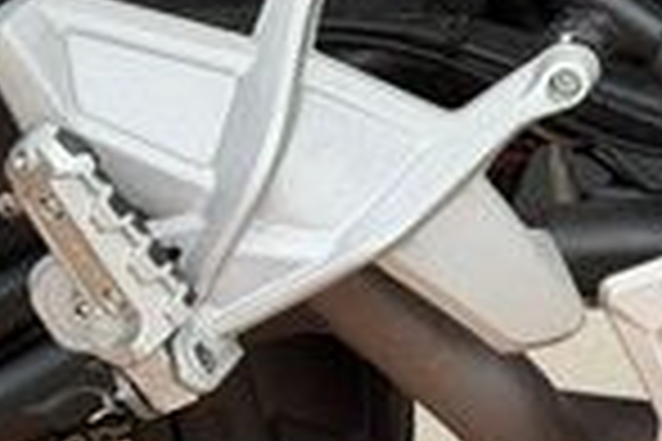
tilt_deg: -19.0
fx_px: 4008
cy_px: -68
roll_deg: -0.9
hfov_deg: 8.9
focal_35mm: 218
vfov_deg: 6.3
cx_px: 1338
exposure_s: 1/631
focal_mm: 6.76
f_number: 1.78
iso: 100
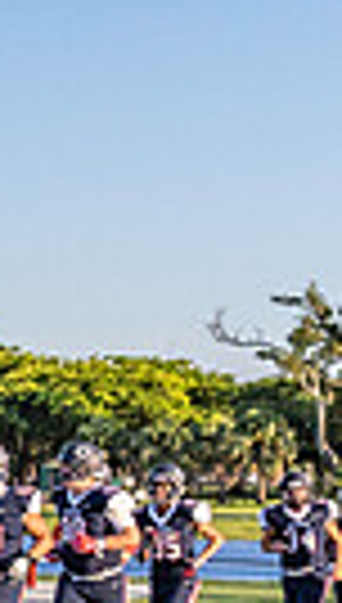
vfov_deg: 14.7
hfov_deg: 7.4
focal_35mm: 145
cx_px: -692
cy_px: 495
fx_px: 2323
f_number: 8
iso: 200
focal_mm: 24
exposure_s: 1/1250
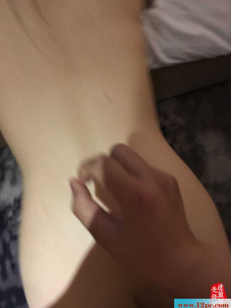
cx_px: 114
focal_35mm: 30
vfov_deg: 60.0
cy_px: 153
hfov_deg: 46.8
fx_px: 267
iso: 400
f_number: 2.2
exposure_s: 1/17
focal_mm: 4.15
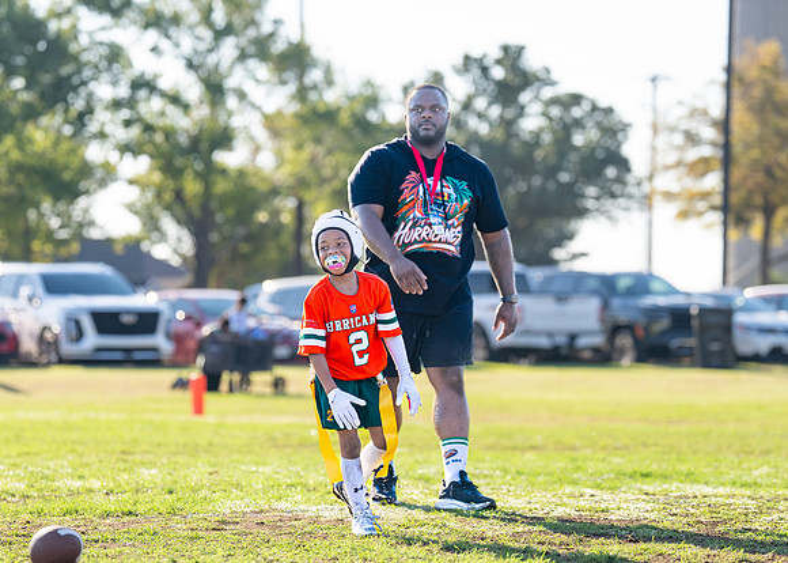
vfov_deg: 8.3
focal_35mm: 174
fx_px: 3885
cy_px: 300
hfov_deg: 11.6
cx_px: 348
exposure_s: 1/1600
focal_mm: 122
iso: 250
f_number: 2.8
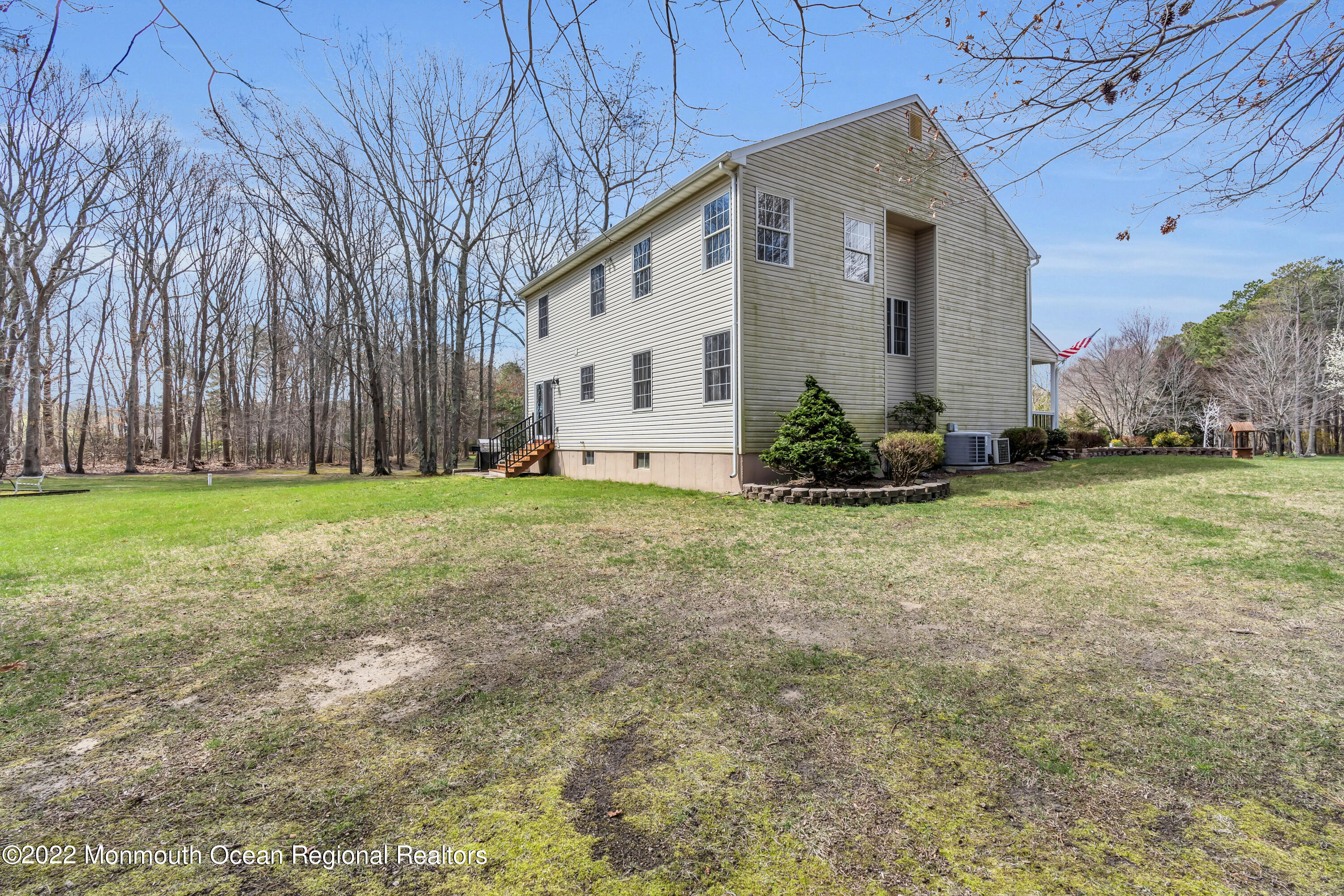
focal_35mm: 16
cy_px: 448
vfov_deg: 73.7
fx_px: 597
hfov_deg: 96.7
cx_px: 672
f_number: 8
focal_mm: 16
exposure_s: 1/400
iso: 200
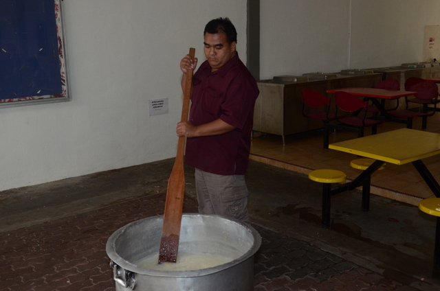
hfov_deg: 49.6
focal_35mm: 39
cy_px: 146
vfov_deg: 34.1
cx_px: 220
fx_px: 476
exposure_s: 1/250
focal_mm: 26
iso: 1000
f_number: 4
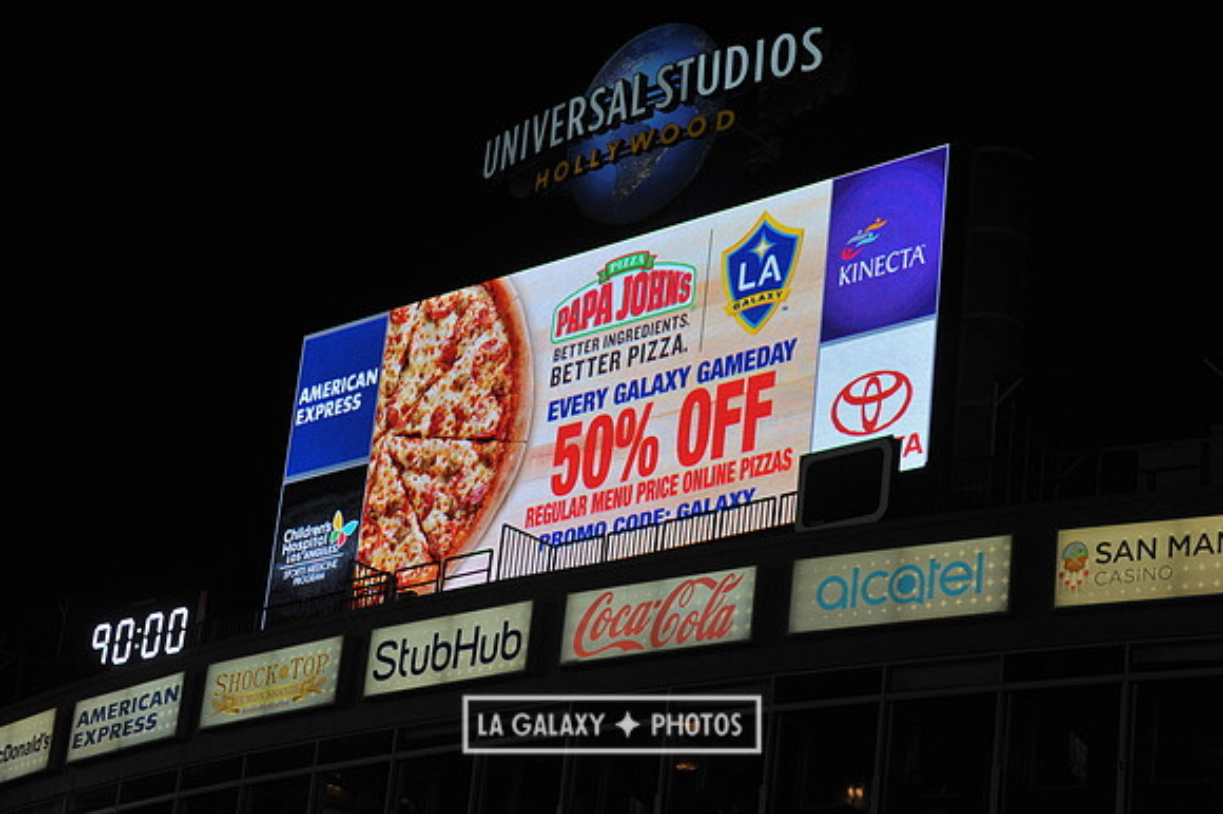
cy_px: 407
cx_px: 612
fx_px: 3327
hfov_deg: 20.8
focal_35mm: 98
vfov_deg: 13.9
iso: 1600
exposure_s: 1/400
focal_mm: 98
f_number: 10
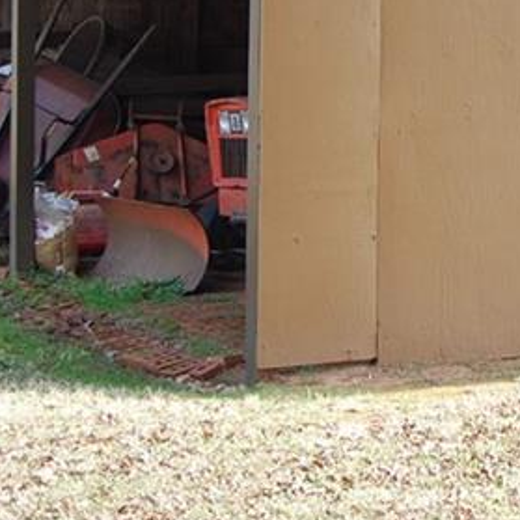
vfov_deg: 11.9
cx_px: 650
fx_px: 2457
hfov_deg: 11.8
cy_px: -63
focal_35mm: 145
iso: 200
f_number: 6.3
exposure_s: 1/160
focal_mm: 31
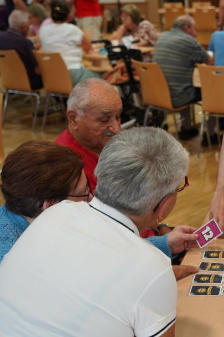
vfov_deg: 31.2
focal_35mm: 65
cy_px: 169
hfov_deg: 19.7
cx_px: 275
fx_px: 602
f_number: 3.5
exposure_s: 1/160
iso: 1600
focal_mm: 38.3
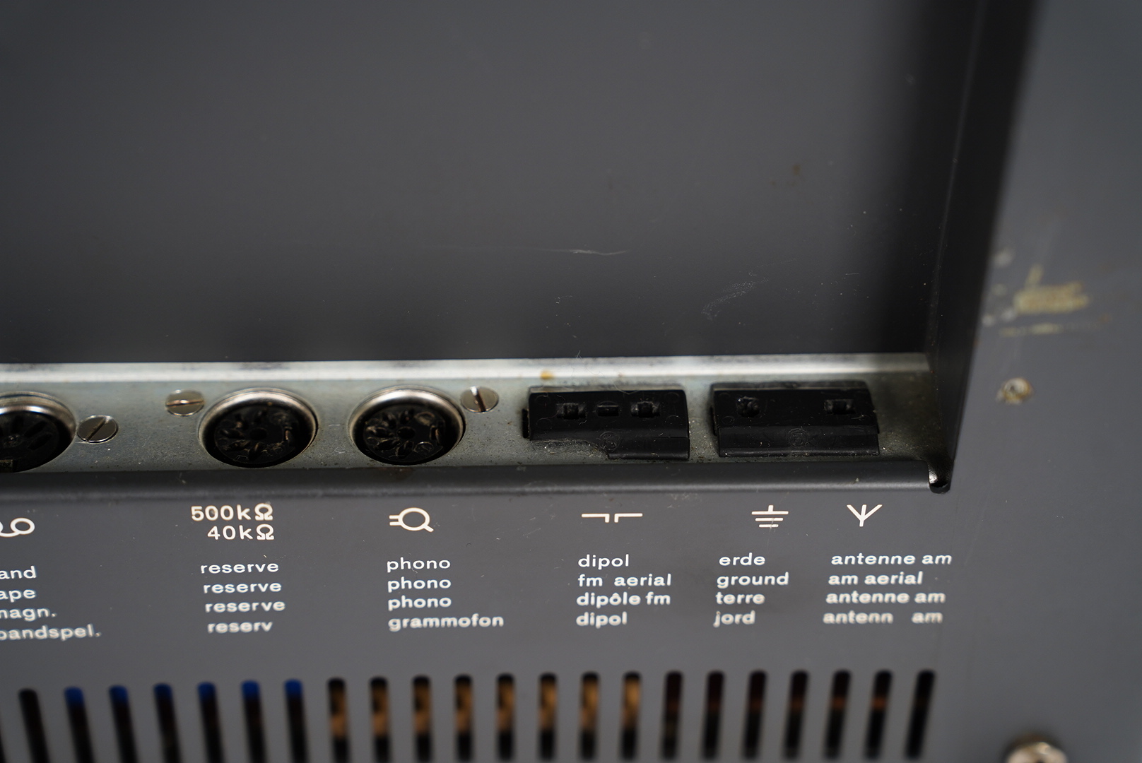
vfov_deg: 19.5
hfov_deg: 28.8
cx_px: 571
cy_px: 382
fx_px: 2222
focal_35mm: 70
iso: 400
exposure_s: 1/200
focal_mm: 70
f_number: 4
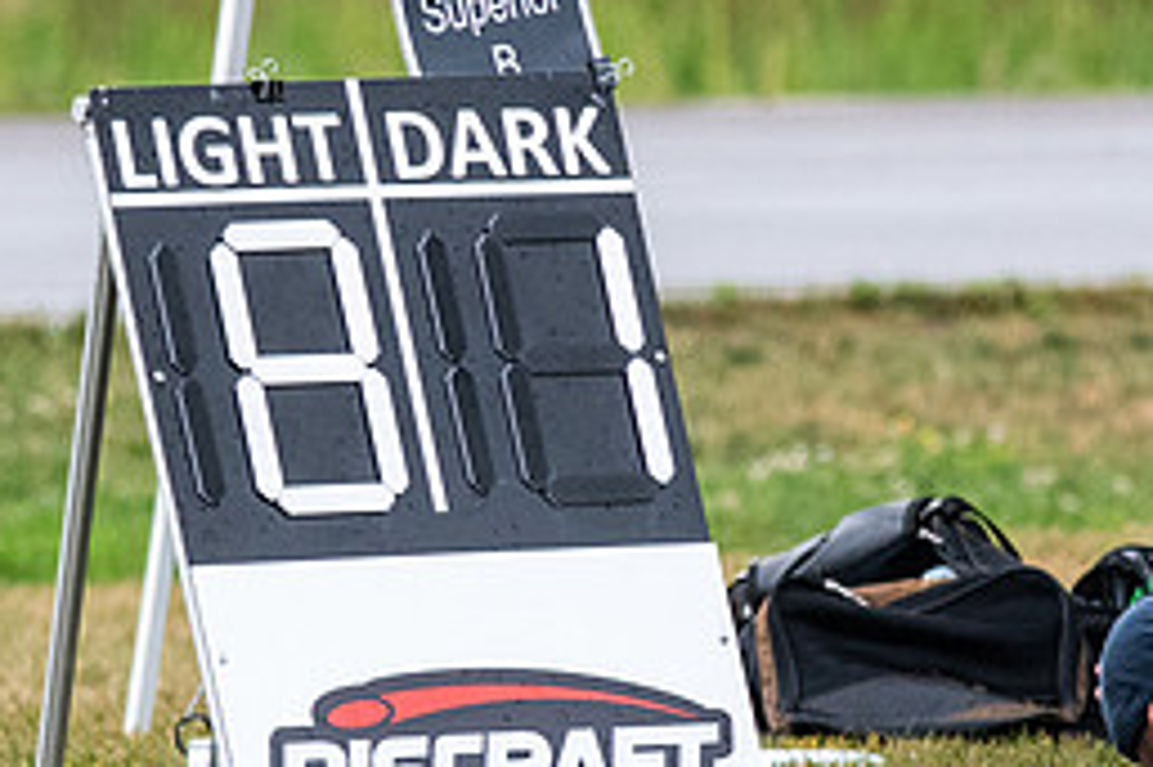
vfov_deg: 0.9
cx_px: 561
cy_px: 607
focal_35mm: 1495
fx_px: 47849
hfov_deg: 1.4
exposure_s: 1/3200
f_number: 4.5
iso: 1600
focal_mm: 300
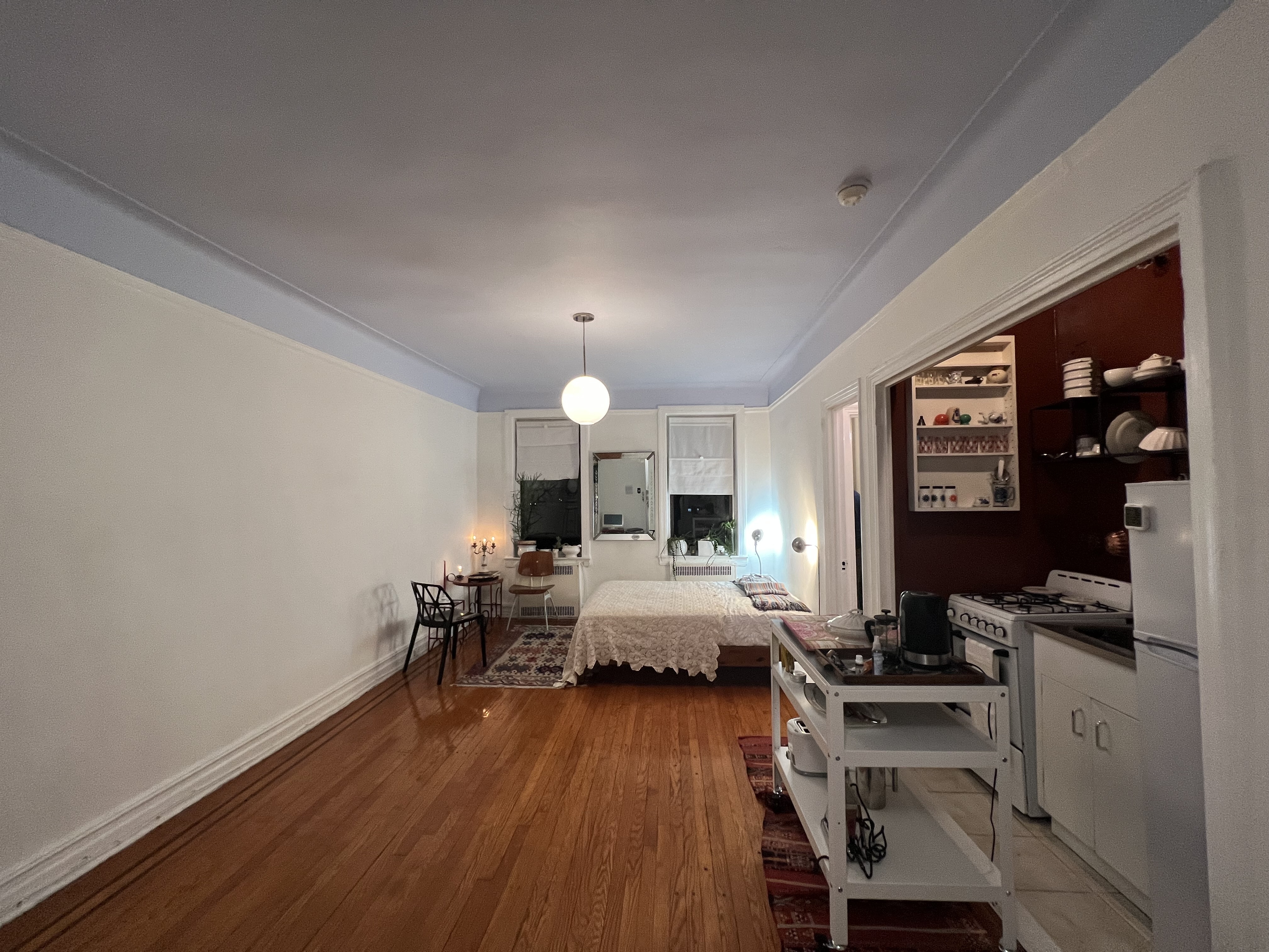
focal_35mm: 13
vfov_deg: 89.9
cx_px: 634
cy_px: 476
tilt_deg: +2.3
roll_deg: +0.5
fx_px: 477
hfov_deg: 106.2
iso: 250
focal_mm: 1.57
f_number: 1.8
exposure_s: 1/60
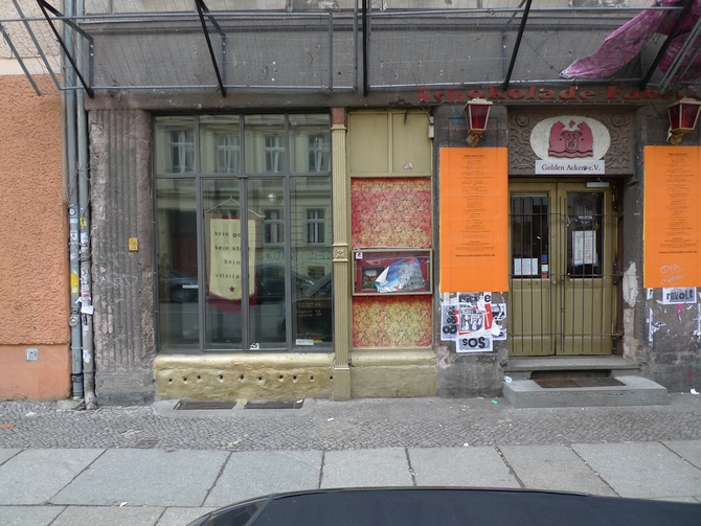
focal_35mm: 24
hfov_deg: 71.6
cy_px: 263
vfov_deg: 56.8
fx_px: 486
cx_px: 350
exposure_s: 1/100
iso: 80
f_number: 2.2
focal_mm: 5.1
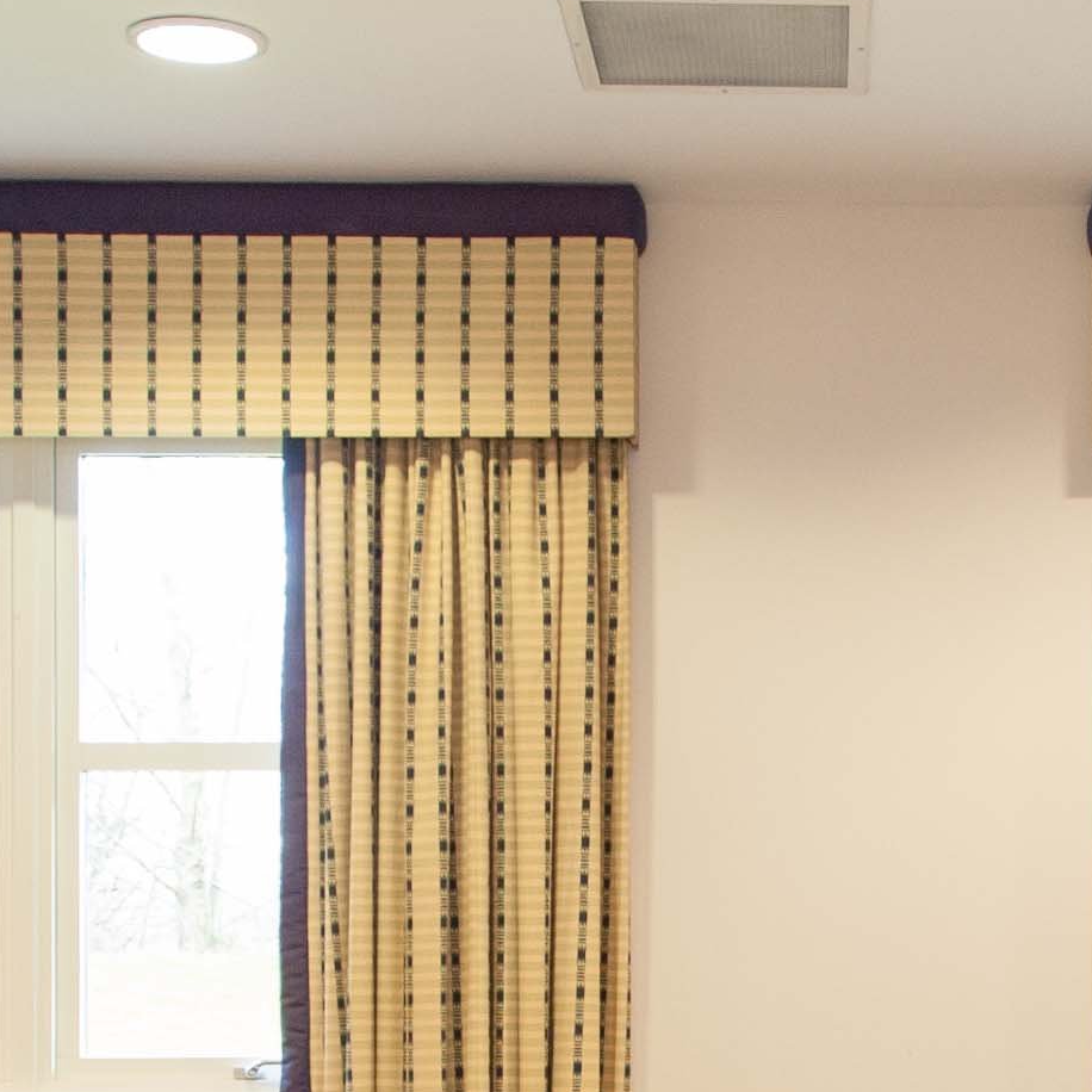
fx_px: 2677
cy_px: 1326
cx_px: 833
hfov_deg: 22.8
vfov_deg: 21.4
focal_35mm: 75
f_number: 4
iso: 640
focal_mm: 19
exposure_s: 1/50
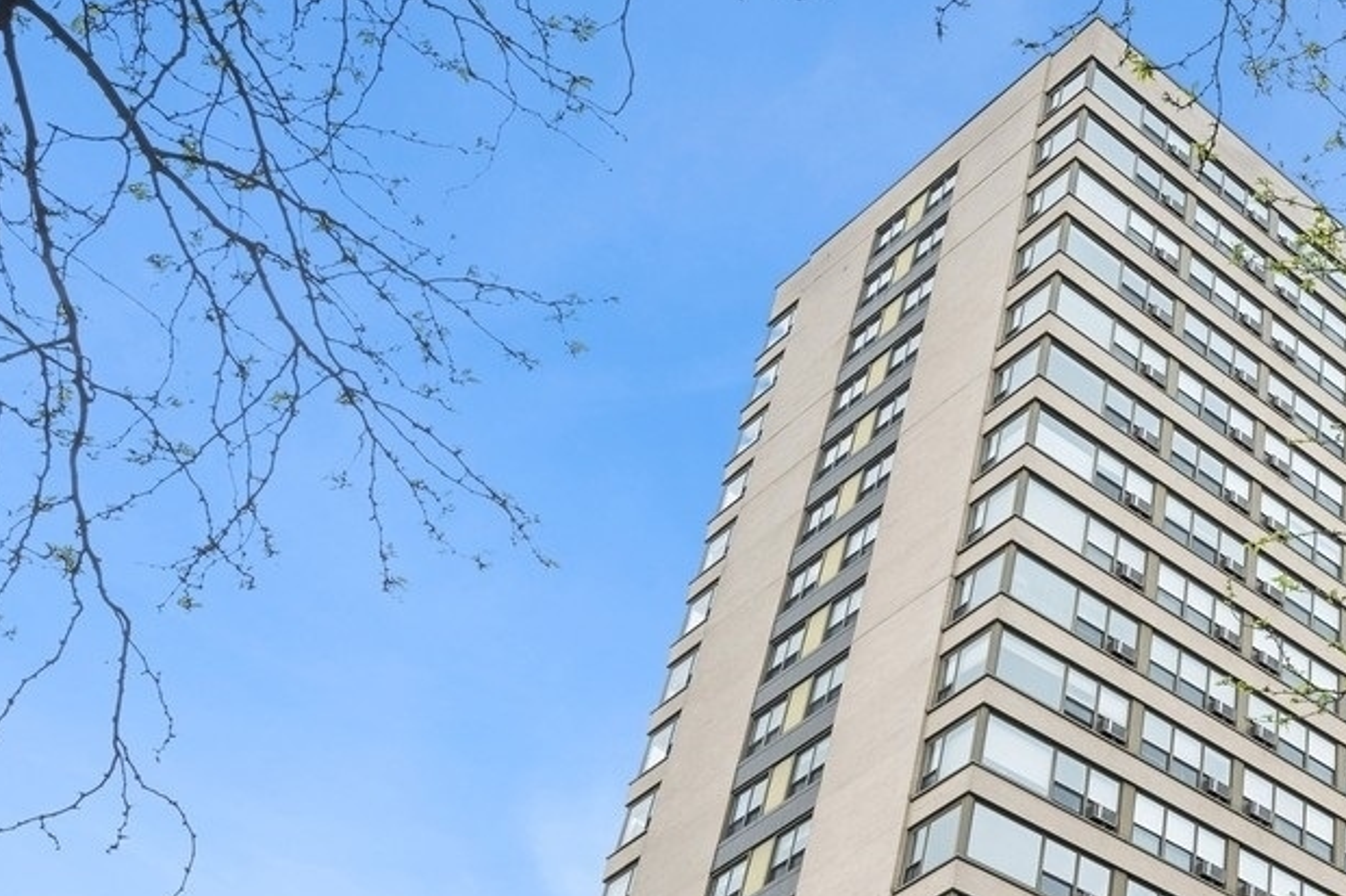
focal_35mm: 50
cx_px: 1654
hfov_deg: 32.0
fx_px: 1880
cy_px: 918
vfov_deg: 25.4
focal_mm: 19.5
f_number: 9.5
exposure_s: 1/45
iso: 200
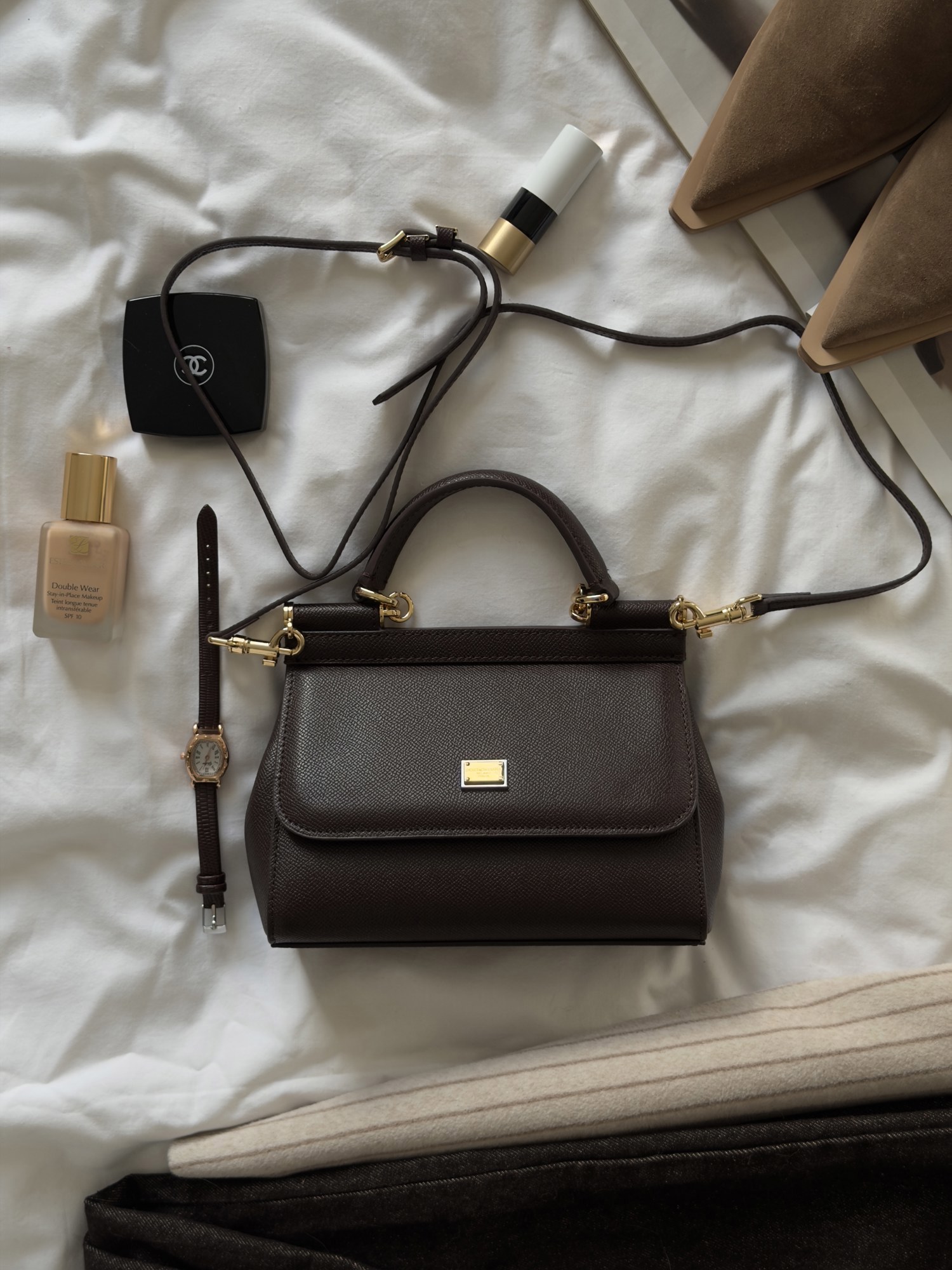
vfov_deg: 39.7
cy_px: 635
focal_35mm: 48
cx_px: 476
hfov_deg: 30.3
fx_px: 1760
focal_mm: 6.76
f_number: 1.78
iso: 64
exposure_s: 1/348
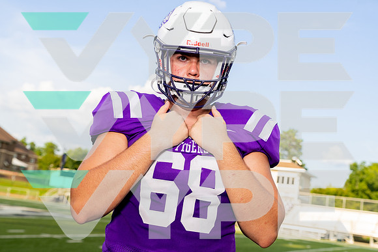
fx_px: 546
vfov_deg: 26.0
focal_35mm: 52
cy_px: 126
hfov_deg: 38.2
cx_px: 189
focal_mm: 52
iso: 200
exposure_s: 1/500
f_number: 5.6
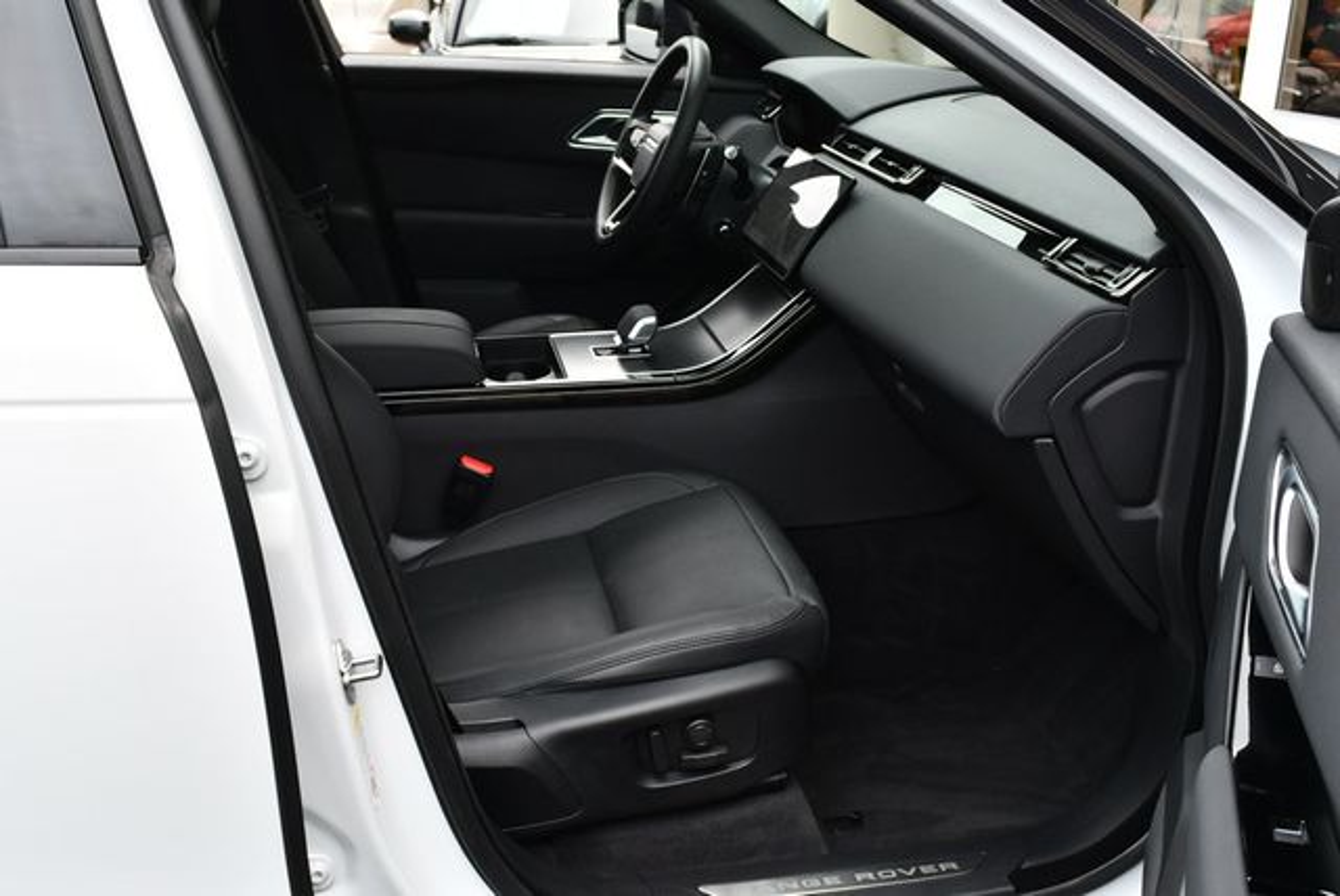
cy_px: 448
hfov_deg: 53.1
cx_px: 670
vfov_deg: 36.9
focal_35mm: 36
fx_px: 1341
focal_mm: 18
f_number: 5.6
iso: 200
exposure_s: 1/250
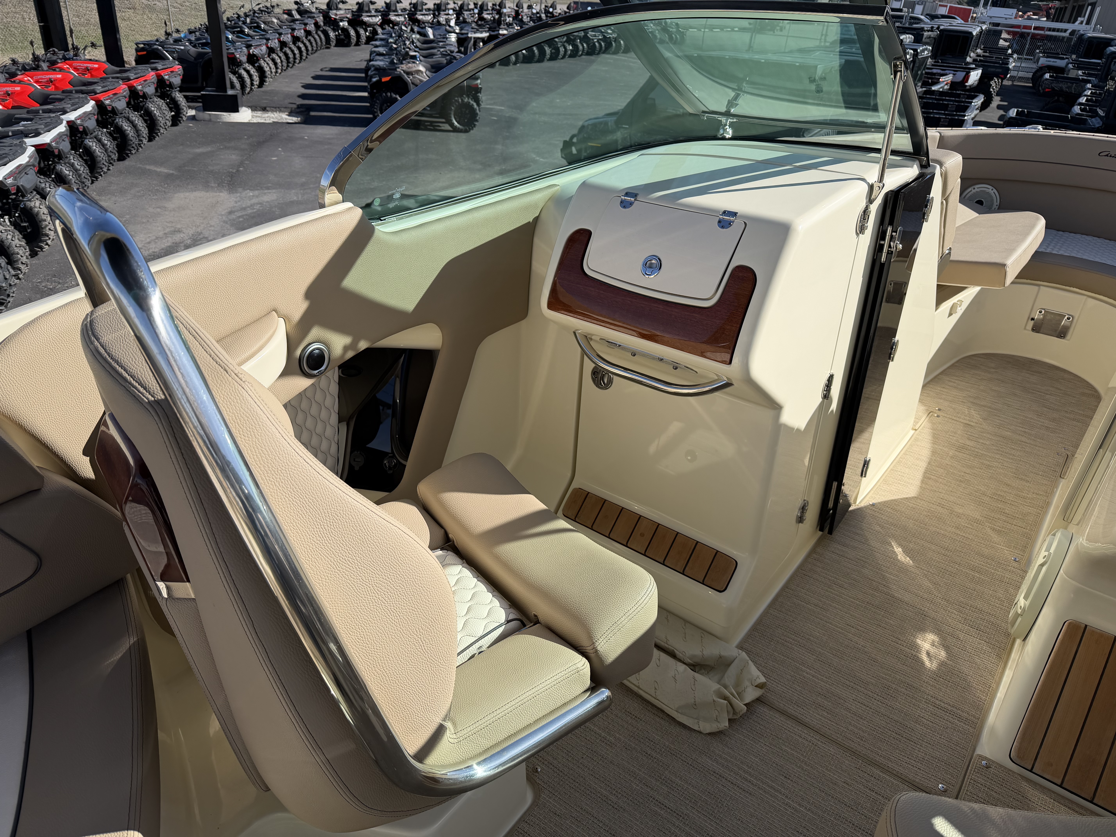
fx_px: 774
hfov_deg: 71.6
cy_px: 418
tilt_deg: -28.1
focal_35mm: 24
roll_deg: -4.5
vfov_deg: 56.8
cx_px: 558
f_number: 1.78
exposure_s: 1/4167
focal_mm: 6.76
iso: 80
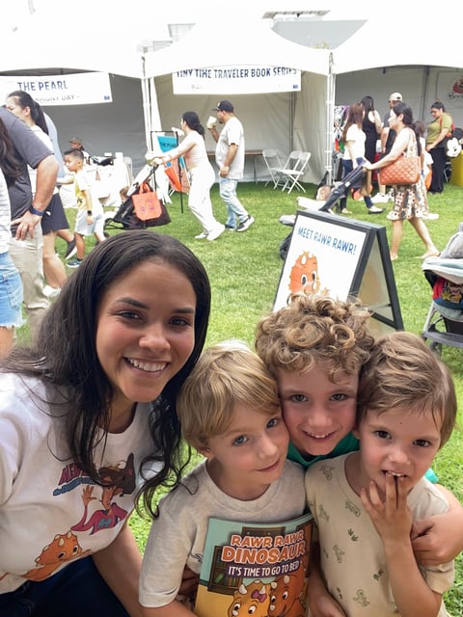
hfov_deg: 46.8
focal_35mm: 30
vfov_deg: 60.0
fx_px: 535
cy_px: 308
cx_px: 232
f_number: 2.2
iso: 40
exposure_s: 1/122
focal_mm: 2.71
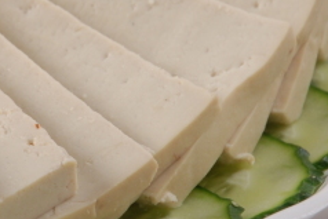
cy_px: 28
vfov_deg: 3.5
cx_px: -84
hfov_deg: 5.3
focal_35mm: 388
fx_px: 3537
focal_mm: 60
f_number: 9
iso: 200
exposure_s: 1/125
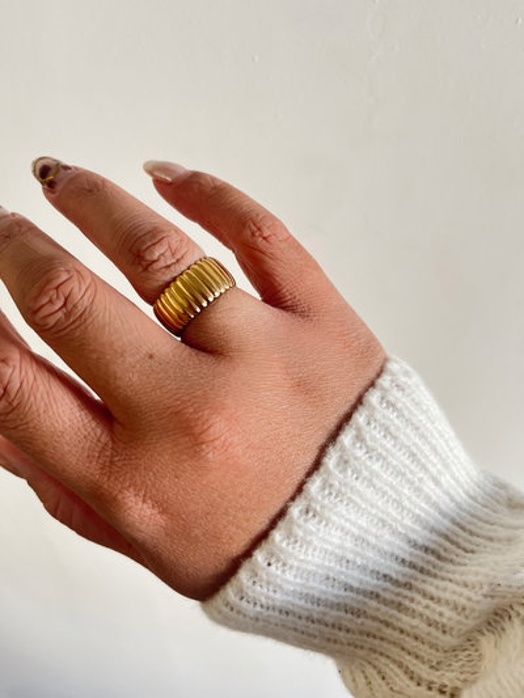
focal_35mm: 26
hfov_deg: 53.1
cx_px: 262
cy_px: 349
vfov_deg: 67.3
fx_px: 525
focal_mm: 5.1
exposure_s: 1/60
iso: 250
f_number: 1.6
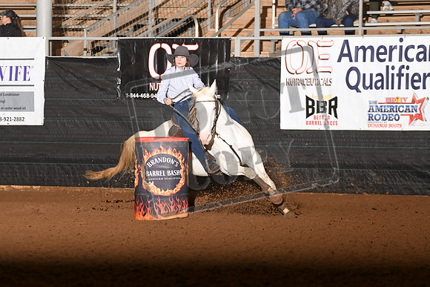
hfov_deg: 8.9
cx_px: 215
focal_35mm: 230
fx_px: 2748
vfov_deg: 6.0
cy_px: 144
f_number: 5.6
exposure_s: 1/250
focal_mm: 230
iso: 1000
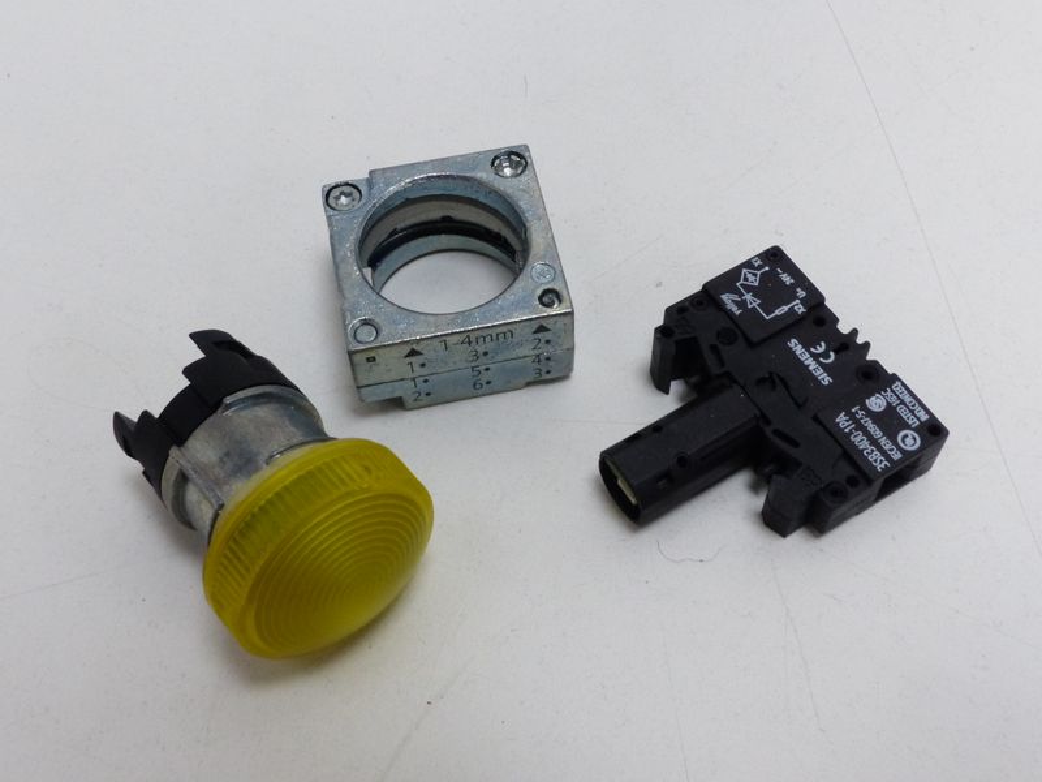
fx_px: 1204
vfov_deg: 36.0
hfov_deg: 46.8
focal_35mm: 40
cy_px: 391
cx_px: 521
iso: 400
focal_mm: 7.1
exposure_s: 1/30
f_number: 7.1
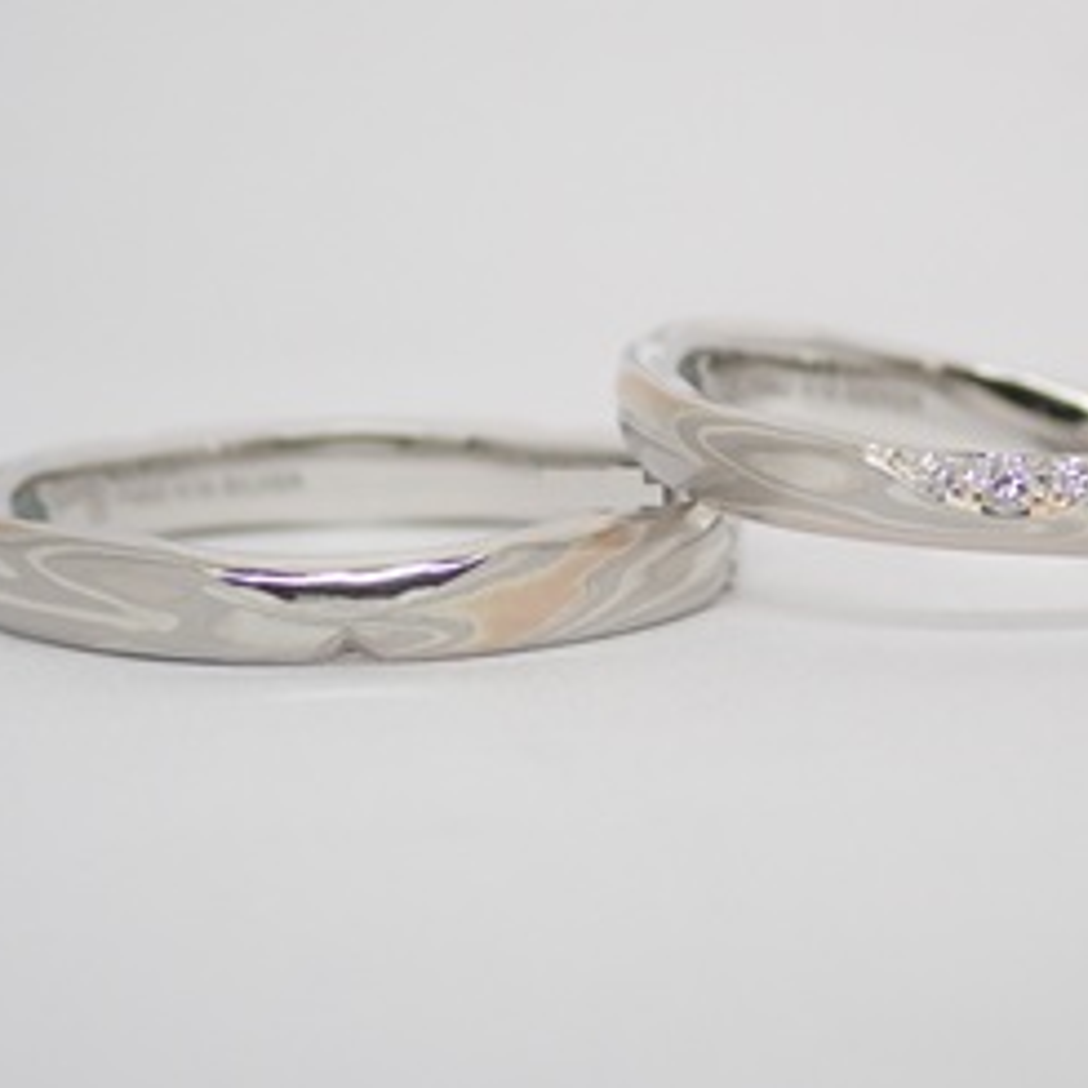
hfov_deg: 13.9
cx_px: 675
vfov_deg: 14.0
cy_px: 500
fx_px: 4445
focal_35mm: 125
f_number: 4.1
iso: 200
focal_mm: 13.65
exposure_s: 1/100
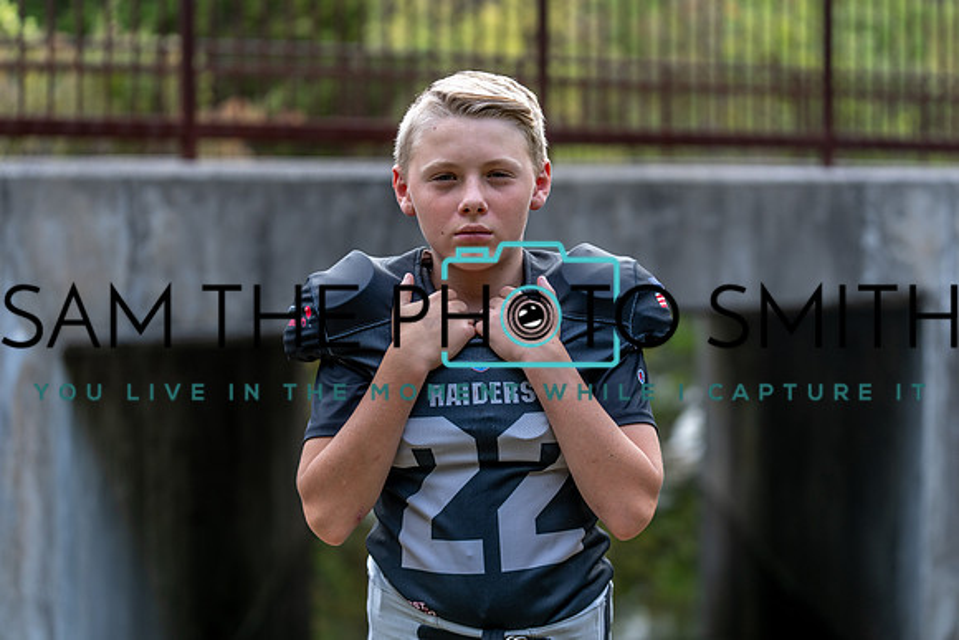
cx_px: 480
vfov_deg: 18.2
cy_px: 320
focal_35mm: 75
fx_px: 1998
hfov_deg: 27.0
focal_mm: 75
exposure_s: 1/320
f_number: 2.8
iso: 250
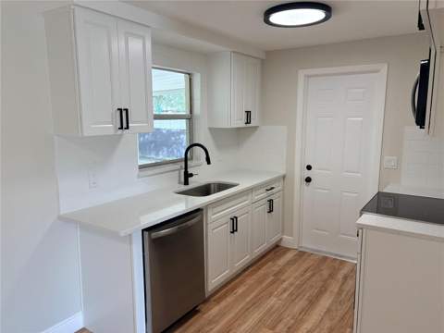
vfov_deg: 53.1
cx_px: 222
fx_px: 333
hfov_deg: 67.3
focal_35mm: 26
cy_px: 166
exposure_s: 1/155
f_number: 1.6
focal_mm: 5.96
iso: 100
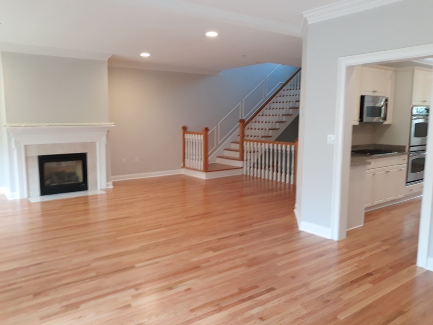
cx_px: 216
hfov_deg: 63.4
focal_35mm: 28
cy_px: 162
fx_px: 350
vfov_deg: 49.7
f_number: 1.7
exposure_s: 1/40
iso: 80
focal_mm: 3.7
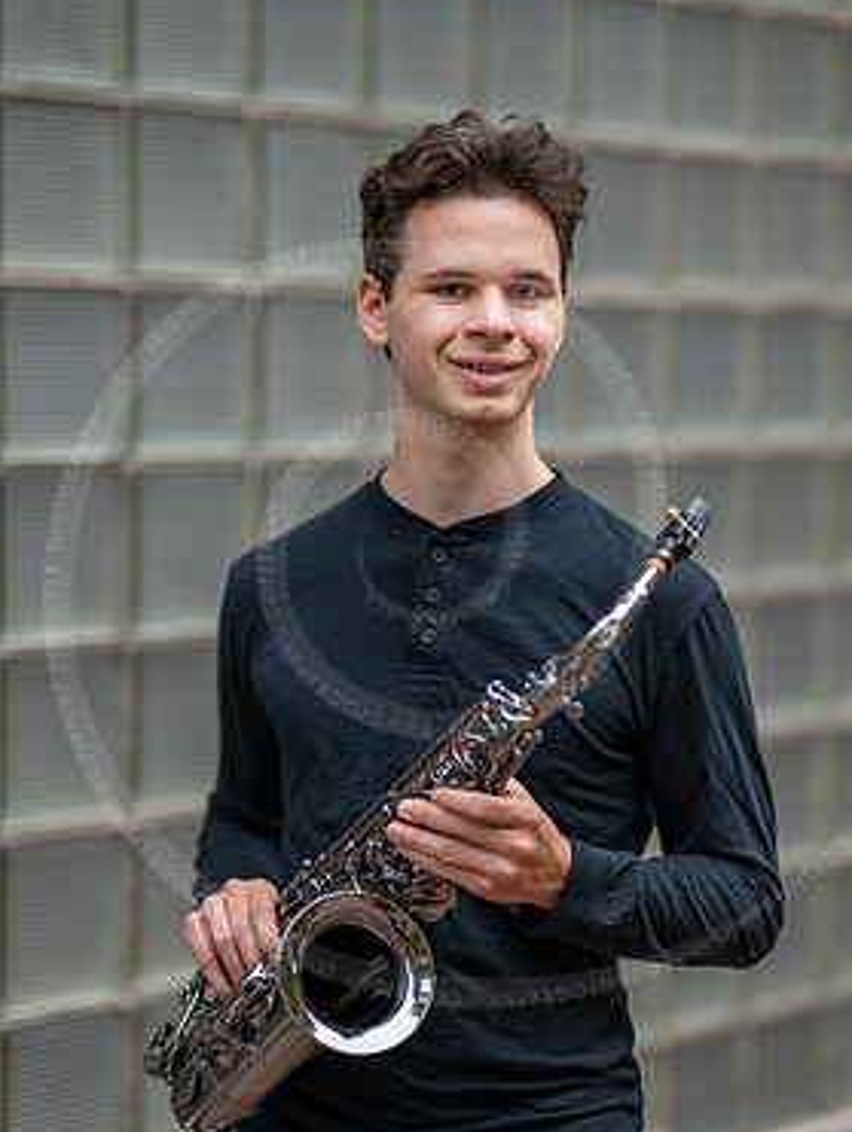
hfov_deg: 15.0
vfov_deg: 19.8
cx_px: 455
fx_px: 3243
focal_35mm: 99
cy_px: 610
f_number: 1.2
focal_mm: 85
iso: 250
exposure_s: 1/320
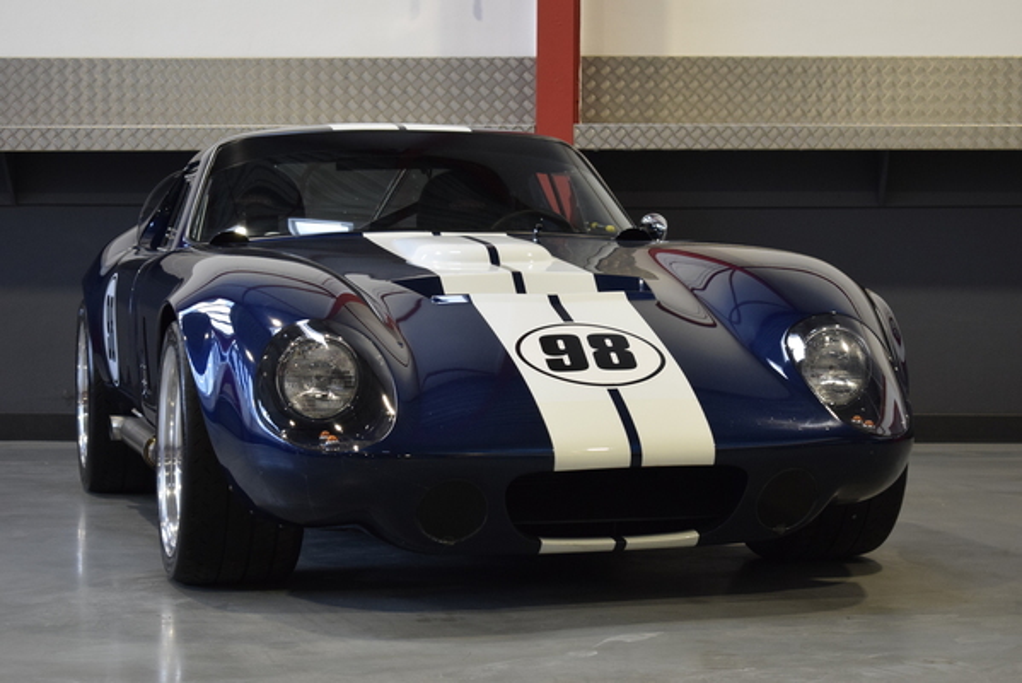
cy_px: 342
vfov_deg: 16.6
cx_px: 511
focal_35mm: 82
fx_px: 2343
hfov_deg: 24.6
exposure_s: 1/160
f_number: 5.6
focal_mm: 55
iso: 1600
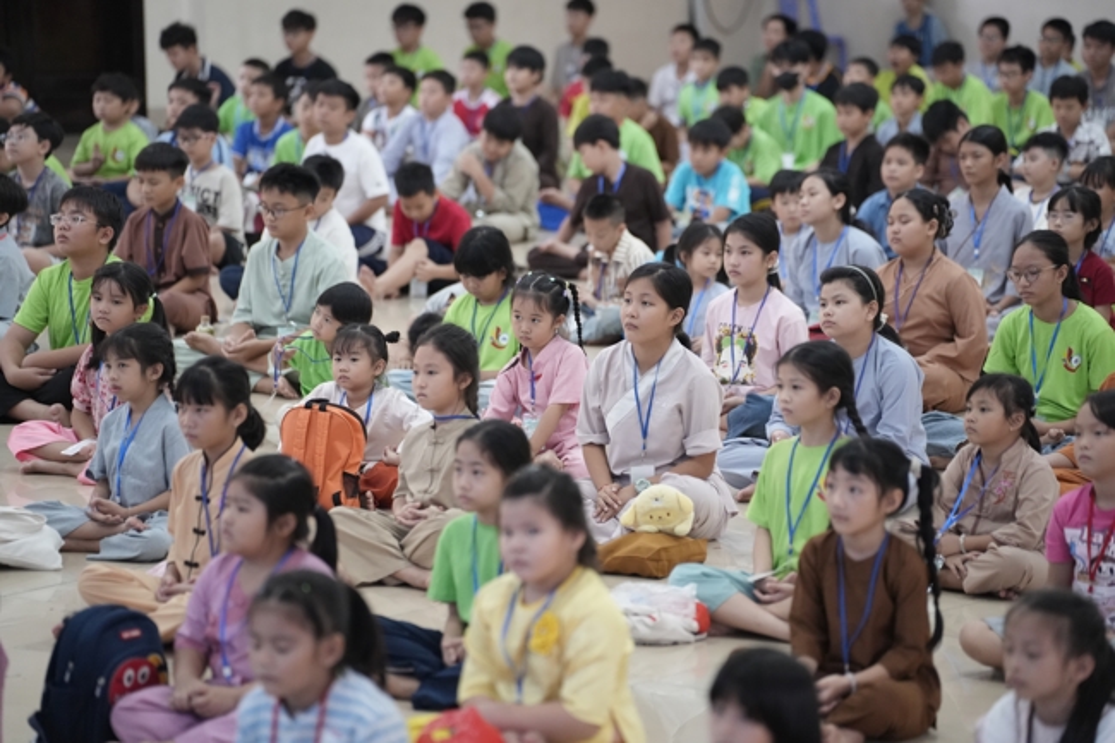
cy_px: 372
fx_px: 4644
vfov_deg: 9.1
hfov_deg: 13.7
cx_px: 558
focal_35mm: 150
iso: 4000
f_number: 2.8
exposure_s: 1/200
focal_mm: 150
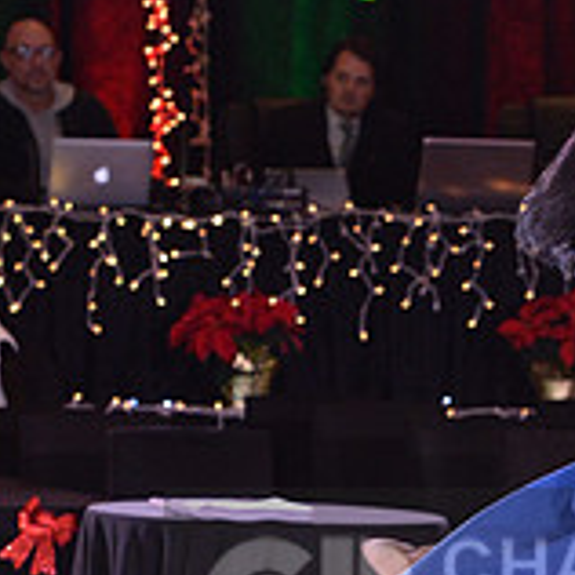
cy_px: 611
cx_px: 668
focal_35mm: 375
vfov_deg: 4.7
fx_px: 7047
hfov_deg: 4.7
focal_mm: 120
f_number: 7.1
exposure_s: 1/250
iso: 2000
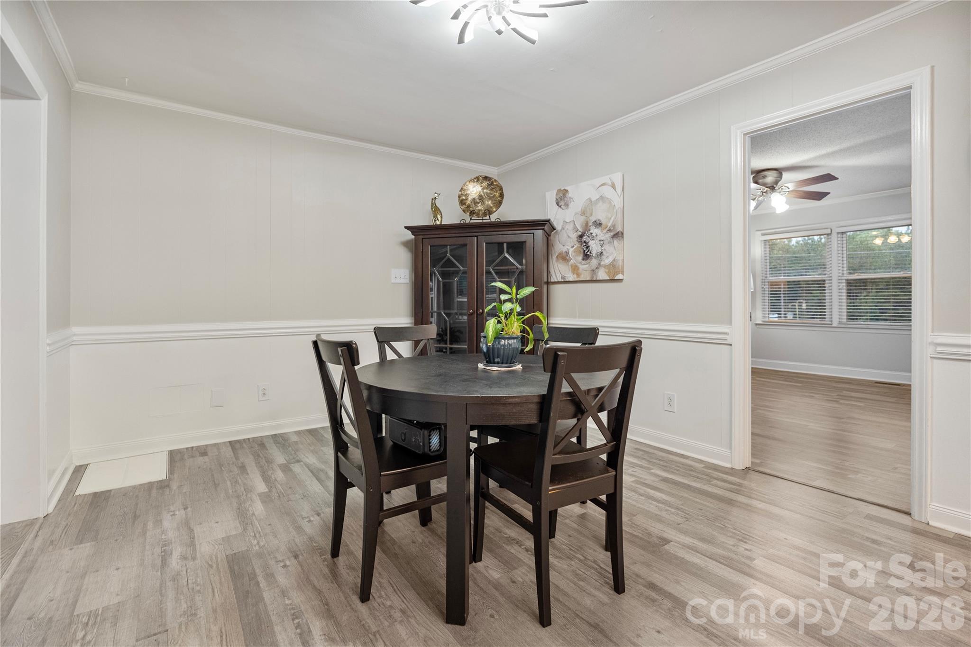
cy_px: 324
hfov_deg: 96.7
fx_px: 431
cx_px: 486
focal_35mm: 16
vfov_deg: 73.7
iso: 1250
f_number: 3.2
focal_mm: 16
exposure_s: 1/30
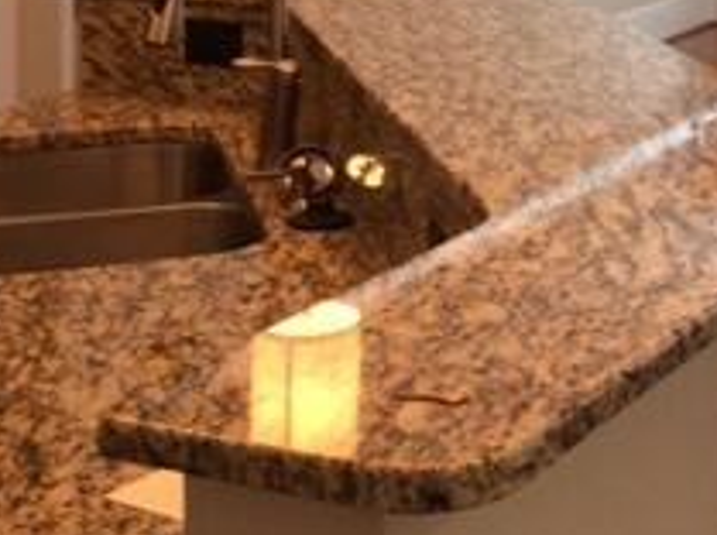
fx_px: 1840
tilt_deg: -6.7
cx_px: 796
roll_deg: -2.3
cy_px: -213
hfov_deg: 20.9
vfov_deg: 15.5
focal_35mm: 89
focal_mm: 4.15
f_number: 2.2
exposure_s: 1/30
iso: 80
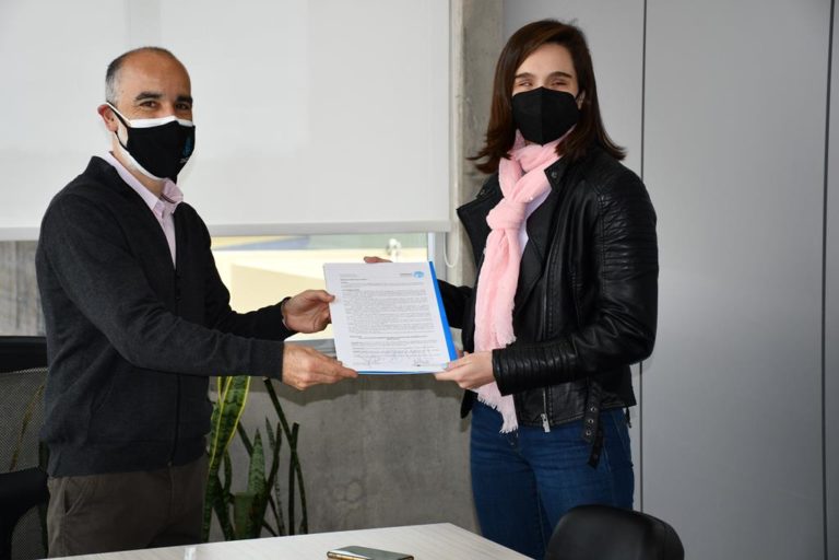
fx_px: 1748
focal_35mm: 75
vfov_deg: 18.2
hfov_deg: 27.0
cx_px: 420
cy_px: 280
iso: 200
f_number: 4.8
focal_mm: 50
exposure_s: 1/160
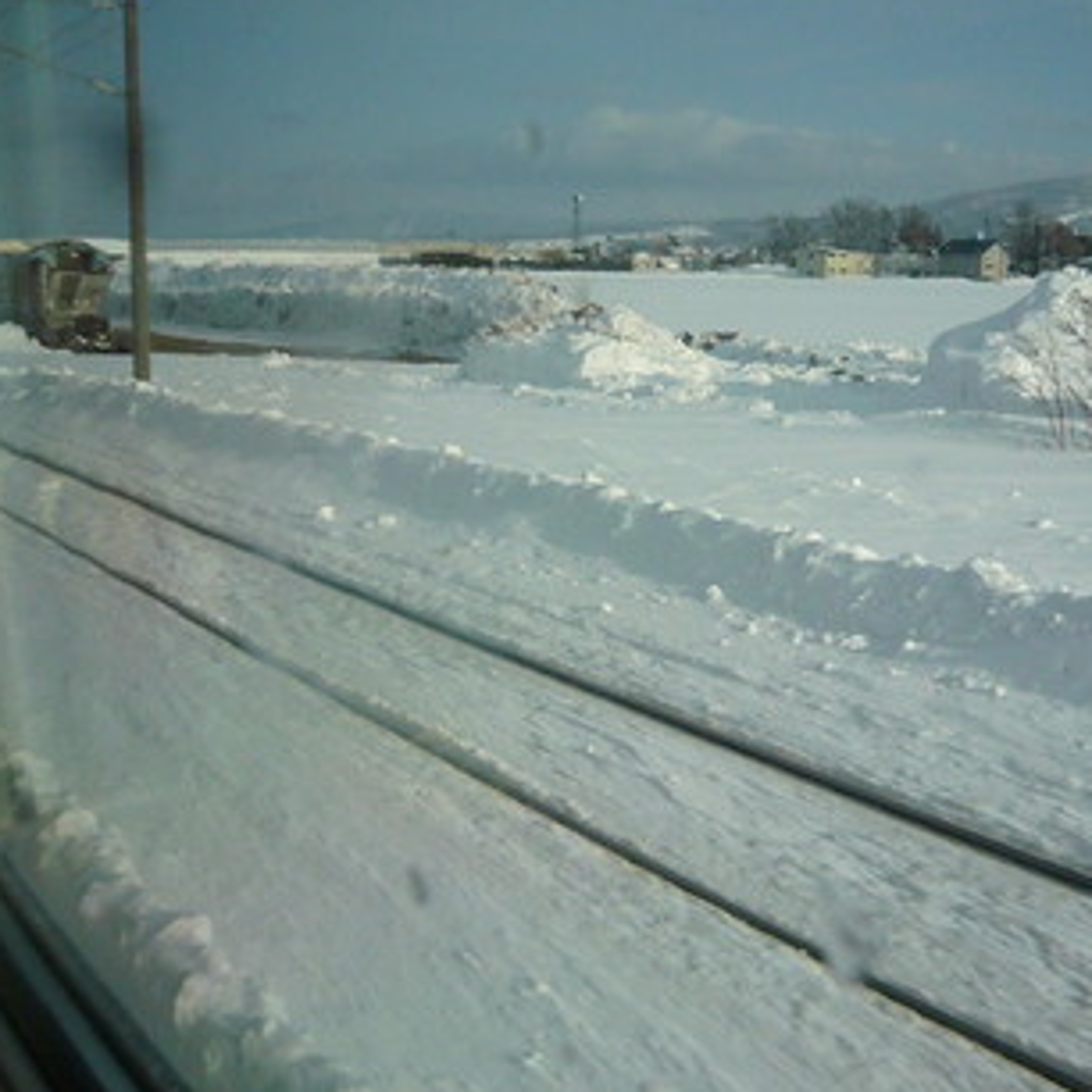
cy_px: 544
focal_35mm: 40
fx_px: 1428
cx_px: 671
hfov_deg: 41.6
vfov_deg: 41.9
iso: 500
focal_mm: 5.5
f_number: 8
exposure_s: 1/1600
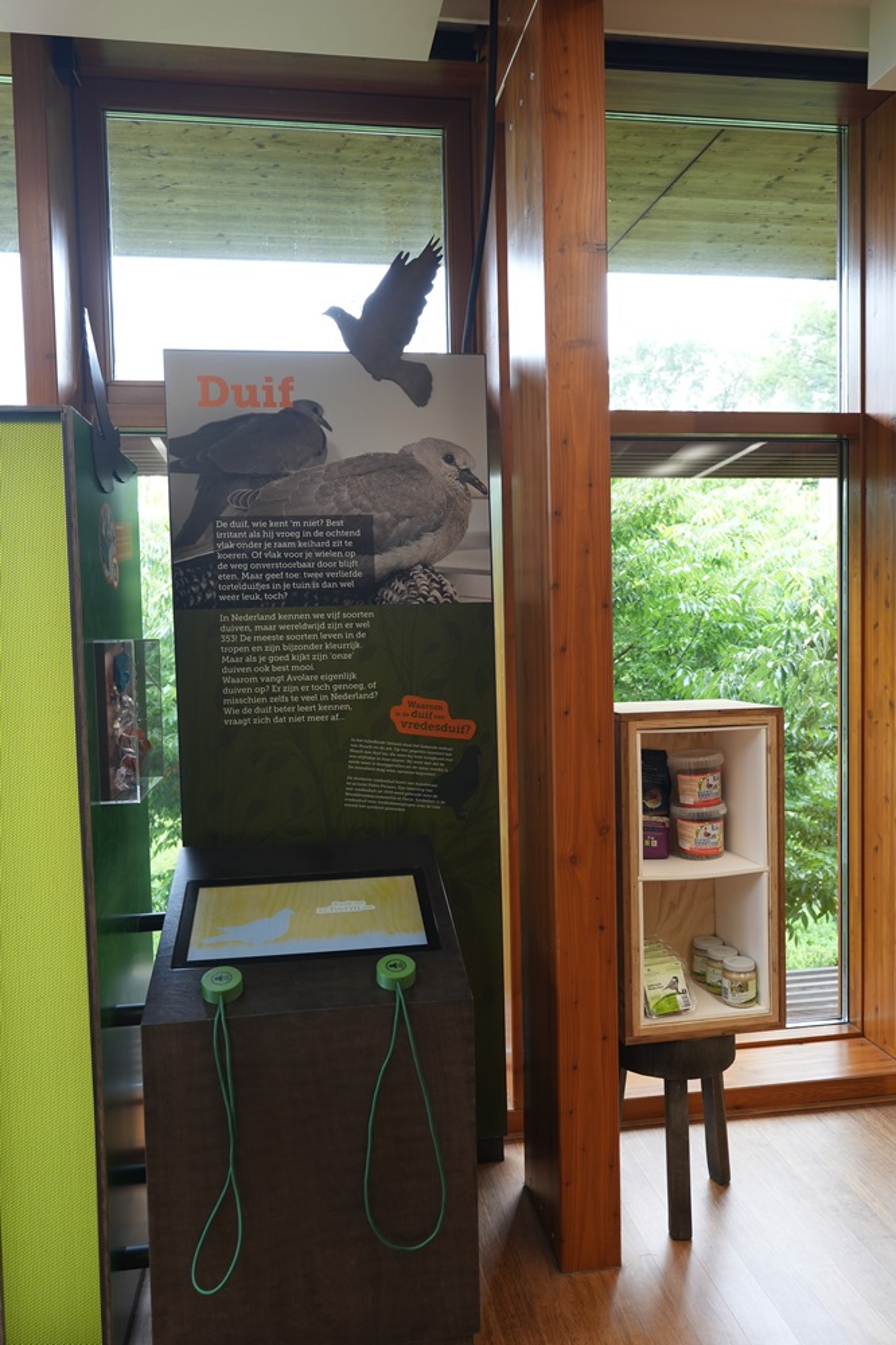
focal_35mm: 26
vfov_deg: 70.5
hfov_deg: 50.4
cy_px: 672
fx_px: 953
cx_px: 448
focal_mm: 25.5
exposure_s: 1/160
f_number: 4
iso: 800
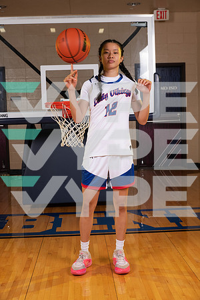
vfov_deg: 39.6
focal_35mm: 50
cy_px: 150
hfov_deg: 27.0
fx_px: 417
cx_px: 100
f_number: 7.1
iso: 320
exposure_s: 1/320
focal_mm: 50
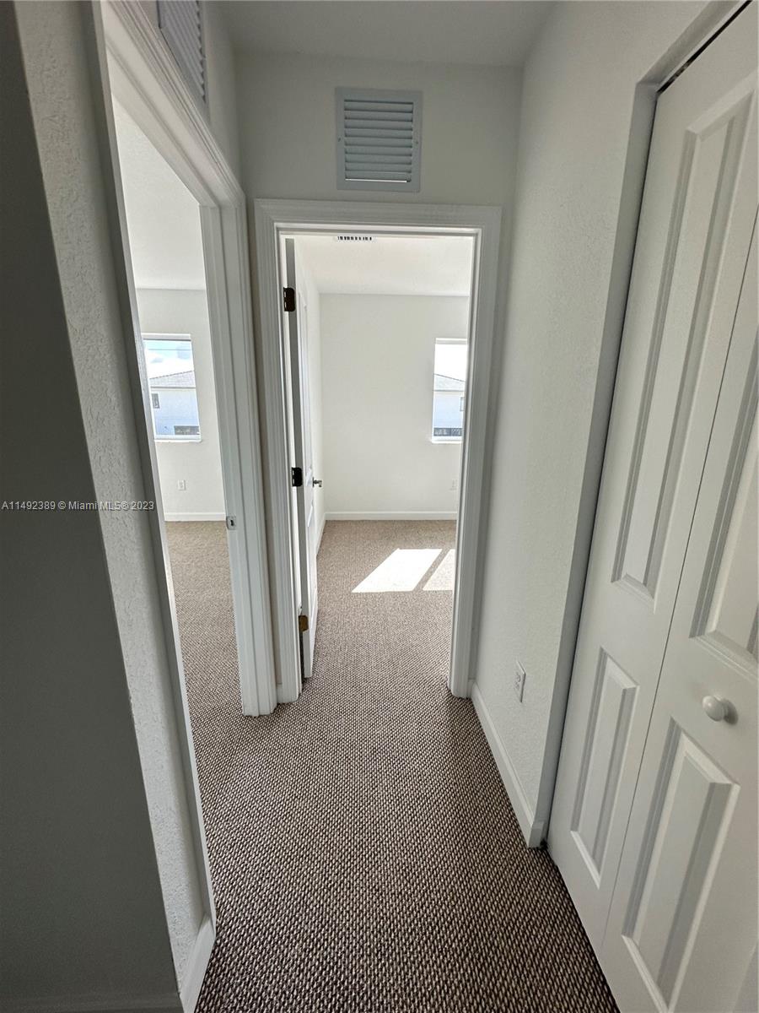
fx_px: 409
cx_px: 380
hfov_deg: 85.7
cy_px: 506
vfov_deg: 102.1
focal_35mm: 14
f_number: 2.2
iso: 64
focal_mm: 2.22
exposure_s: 1/120
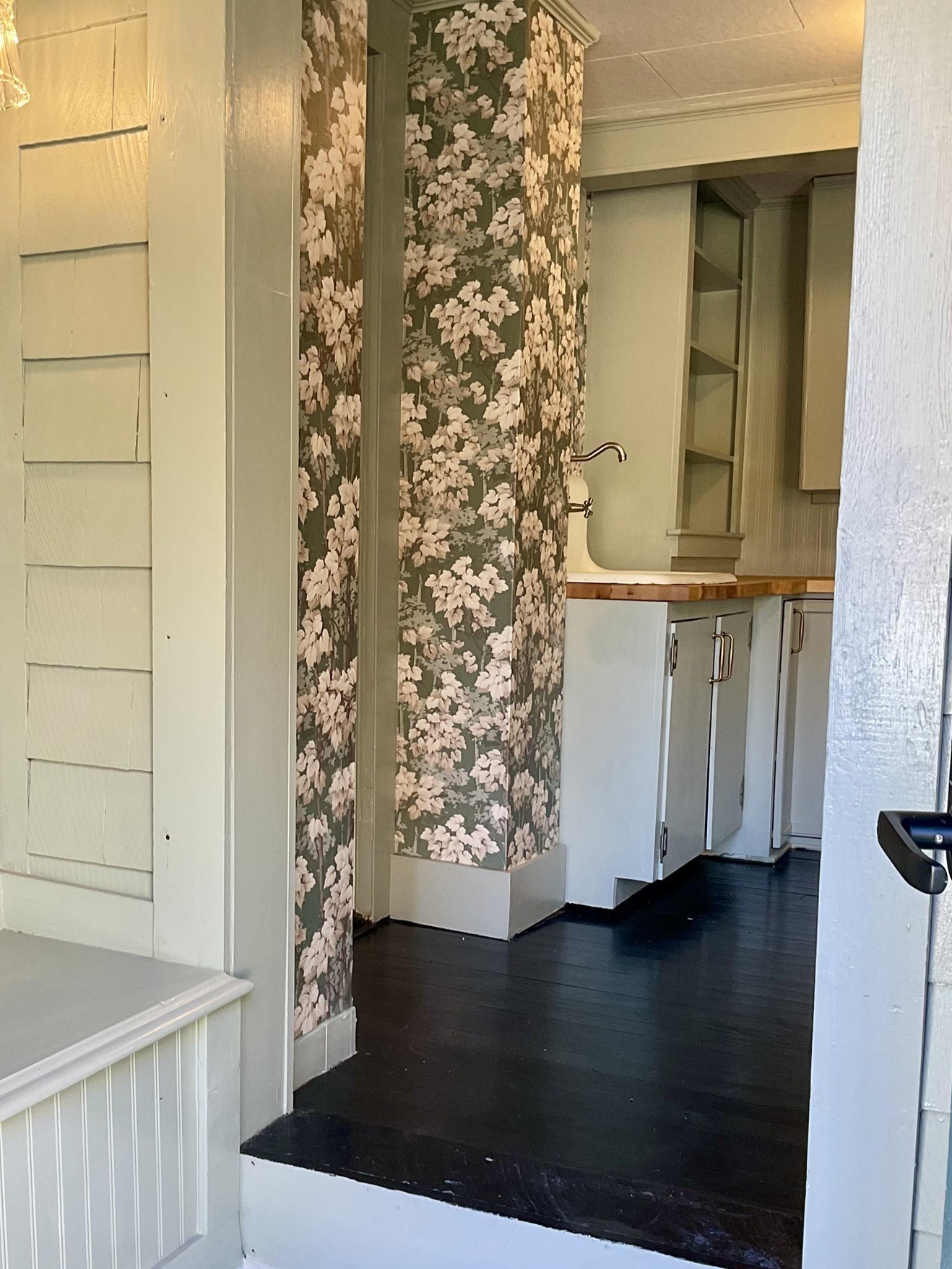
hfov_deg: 37.5
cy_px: 741
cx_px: 351
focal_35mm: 38
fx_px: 1394
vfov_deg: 48.8
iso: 40
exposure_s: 1/60
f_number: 1.8
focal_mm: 3
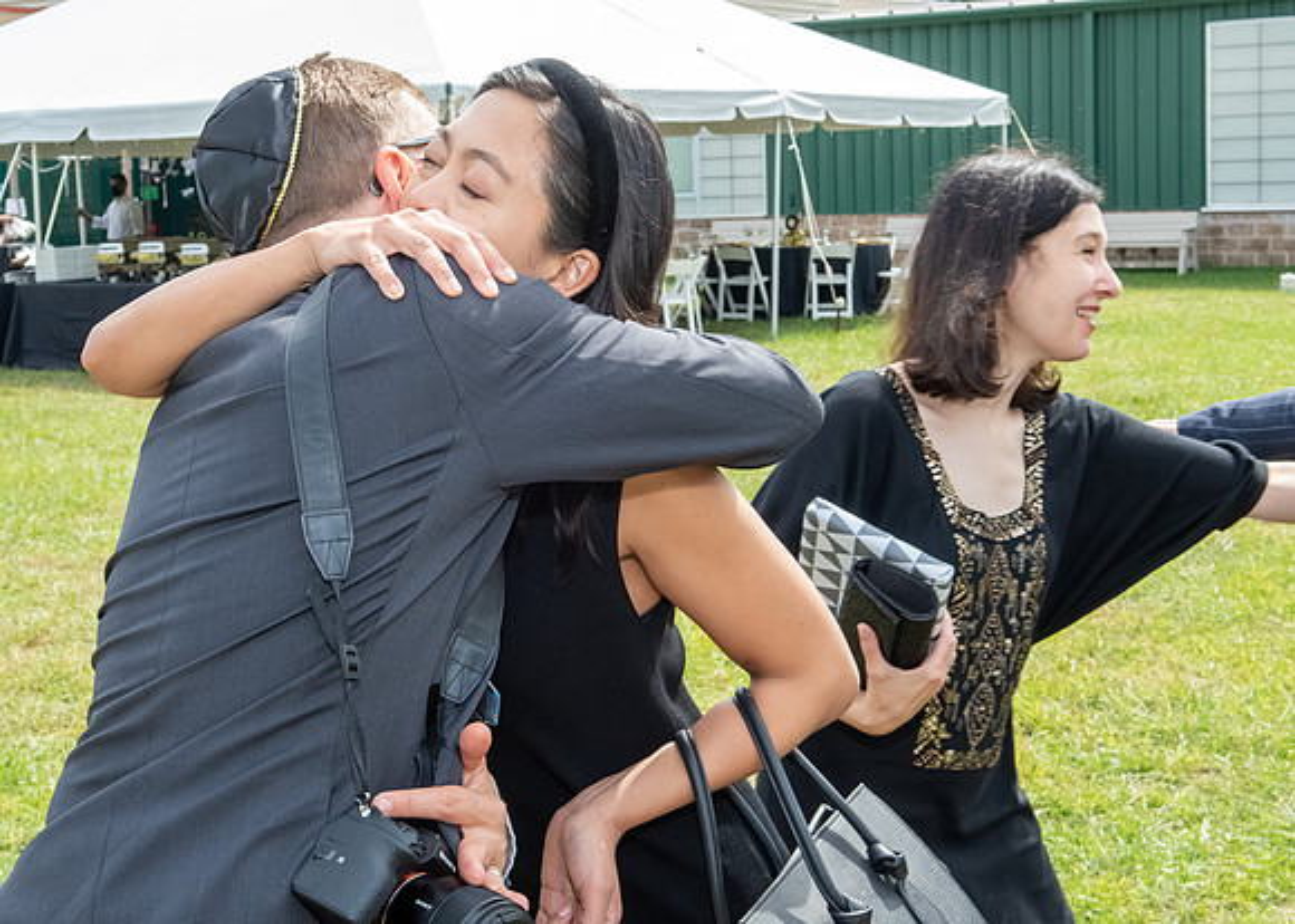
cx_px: 516
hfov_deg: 31.3
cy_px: 382
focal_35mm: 63
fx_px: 2307
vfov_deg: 22.6
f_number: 11
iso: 800
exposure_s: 1/250
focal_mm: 34
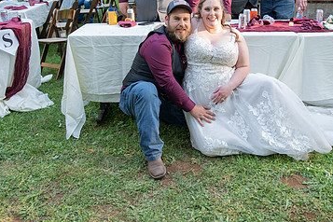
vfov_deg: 33.9
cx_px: 200
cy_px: 72
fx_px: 361
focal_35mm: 39
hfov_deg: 49.3
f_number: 4
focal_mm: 24
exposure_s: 1/320
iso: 1250
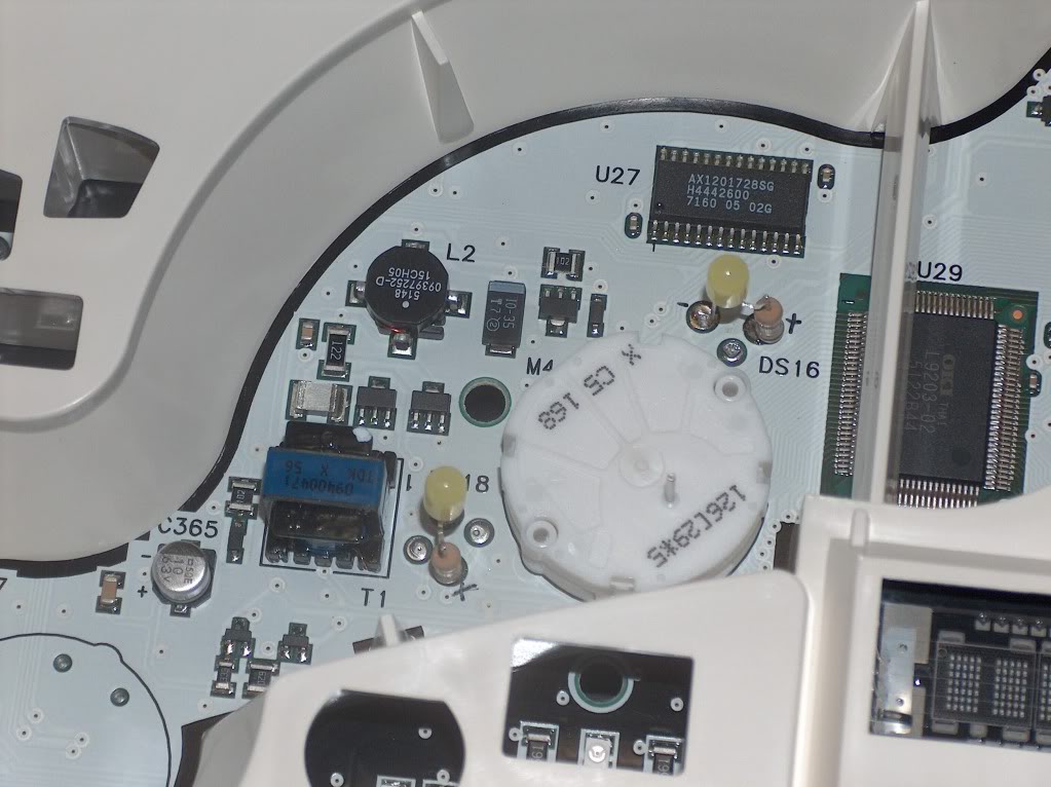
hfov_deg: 14.5
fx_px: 4127
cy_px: 394
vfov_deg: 10.9
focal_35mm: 136
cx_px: 526
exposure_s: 1/180
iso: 100
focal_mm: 27.85
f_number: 3
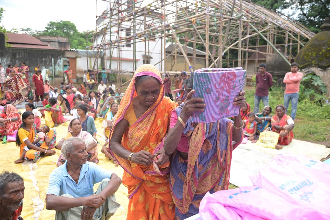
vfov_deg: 53.1
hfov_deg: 73.8
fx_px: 220
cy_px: 110
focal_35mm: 24
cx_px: 165
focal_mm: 24
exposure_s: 1/80
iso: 125
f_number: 5
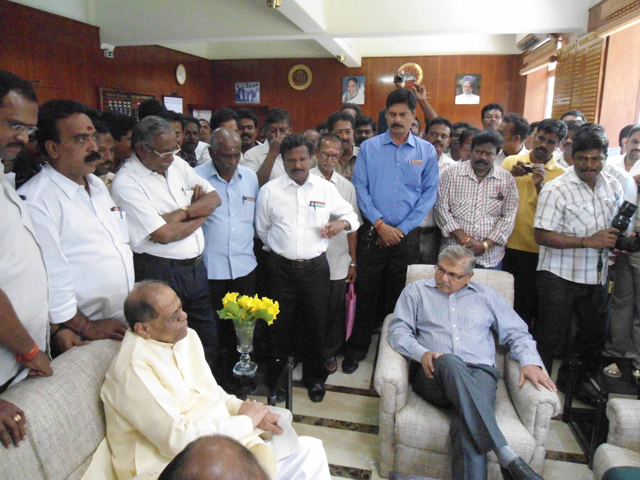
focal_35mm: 26
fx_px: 481
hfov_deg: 67.3
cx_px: 320
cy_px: 240
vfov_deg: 53.1
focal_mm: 4.7
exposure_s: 1/160
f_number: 2.8
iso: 800
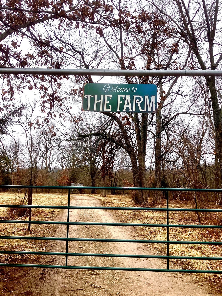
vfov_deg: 51.4
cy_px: 149
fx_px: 308
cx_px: 122
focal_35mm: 36
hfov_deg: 39.6
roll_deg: -0.6
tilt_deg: +9.4
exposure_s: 1/534
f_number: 1.8
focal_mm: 3.99
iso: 20
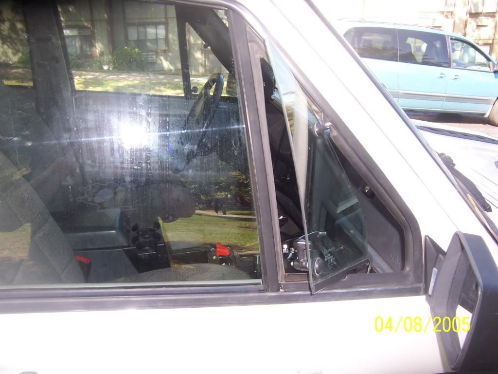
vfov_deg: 42.9
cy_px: 187
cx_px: 249
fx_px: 475
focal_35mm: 33
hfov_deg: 55.4
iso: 80
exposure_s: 1/90
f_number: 3.4
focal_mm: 5.5
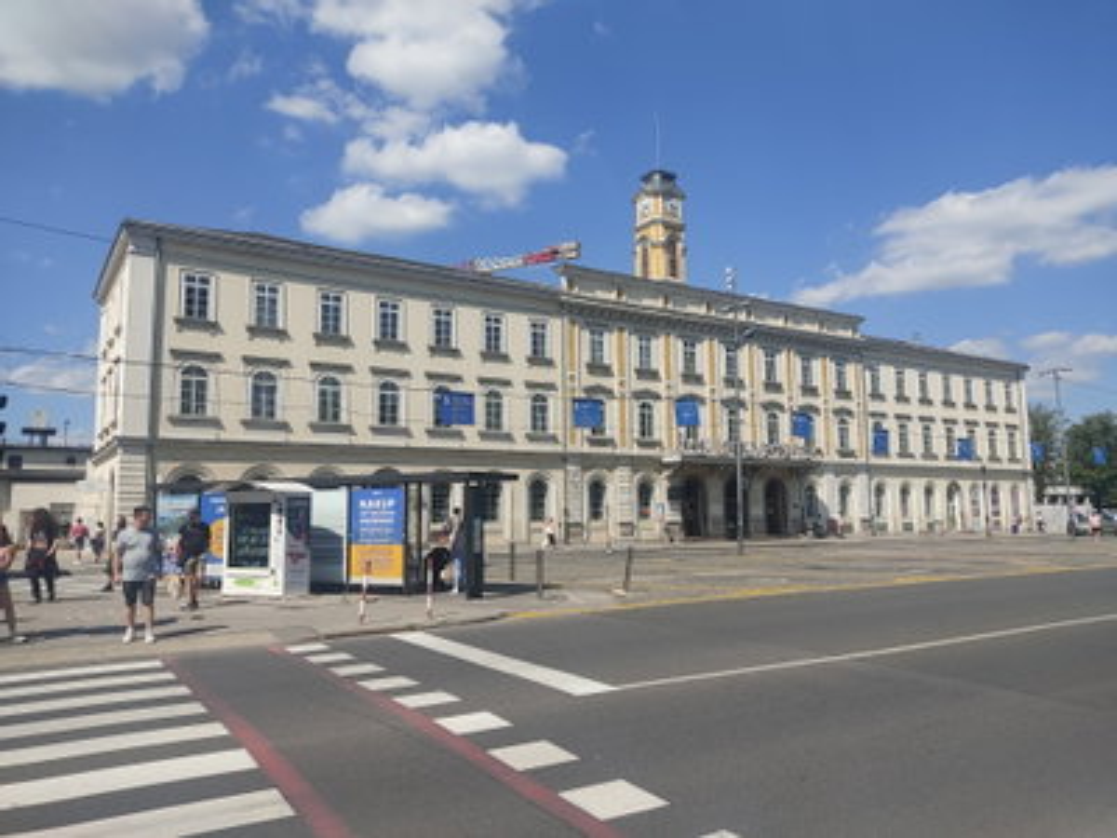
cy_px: 419
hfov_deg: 67.3
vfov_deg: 53.1
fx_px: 839
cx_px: 558
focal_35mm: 26
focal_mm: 4.74
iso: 100
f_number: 1.79
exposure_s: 1/1328
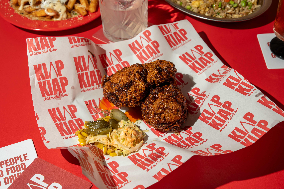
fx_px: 513
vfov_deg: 20.9
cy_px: 94
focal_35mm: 65
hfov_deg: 31.0
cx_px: 142
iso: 100
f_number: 10
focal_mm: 65
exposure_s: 1/160
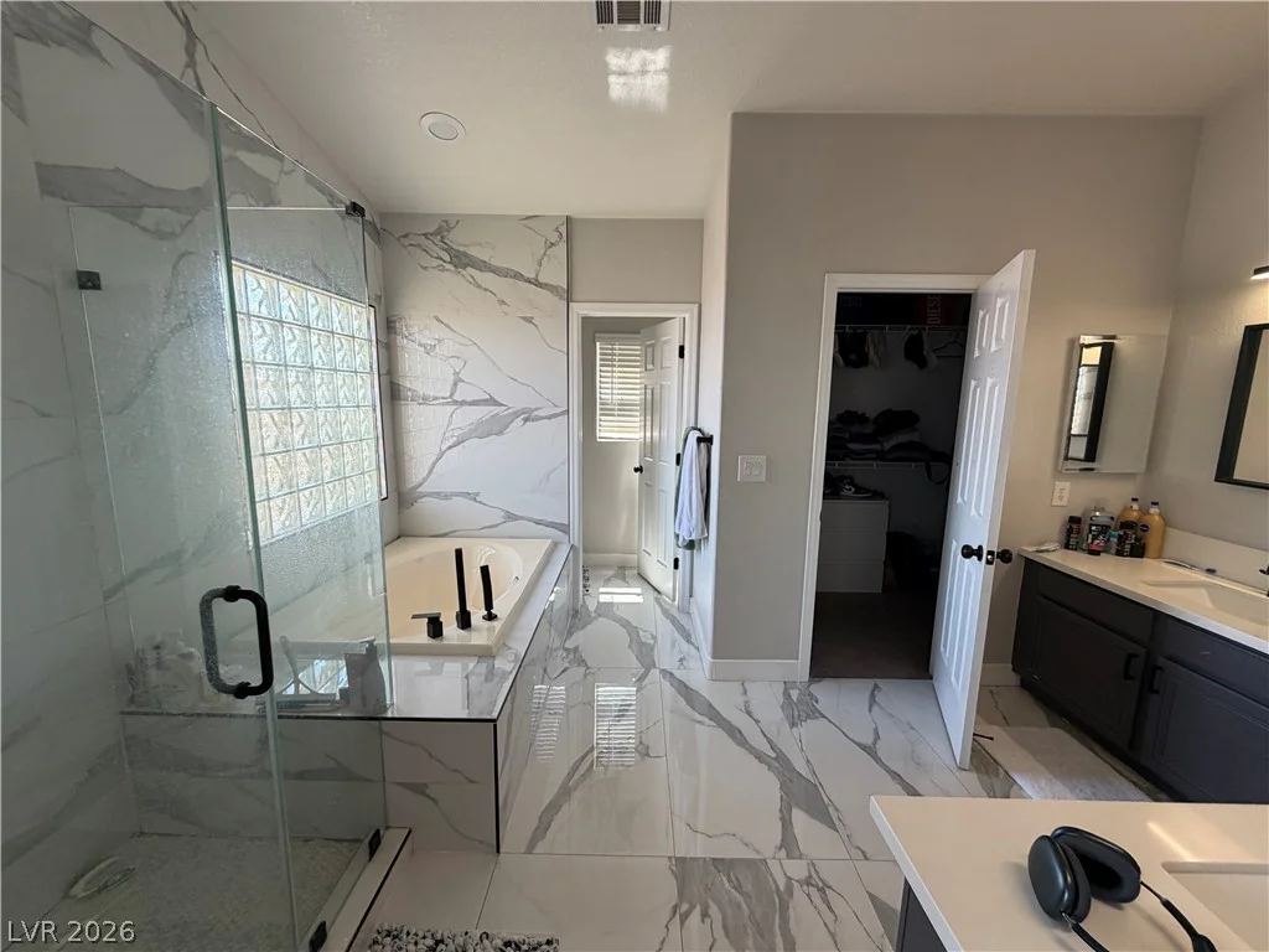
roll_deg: -0.6
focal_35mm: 14
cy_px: 476
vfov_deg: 85.7
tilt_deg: -7.3
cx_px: 634
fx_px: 513
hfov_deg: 102.1
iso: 100
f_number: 2.2
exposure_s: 1/121
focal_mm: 2.22
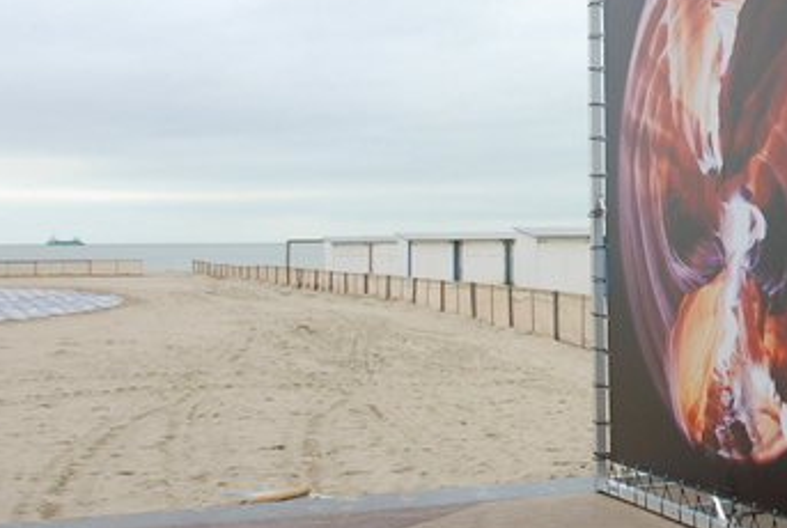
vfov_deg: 21.4
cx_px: 753
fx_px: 1380
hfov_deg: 30.0
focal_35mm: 63
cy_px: 112
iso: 320
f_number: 7.1
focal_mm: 20
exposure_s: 1/200
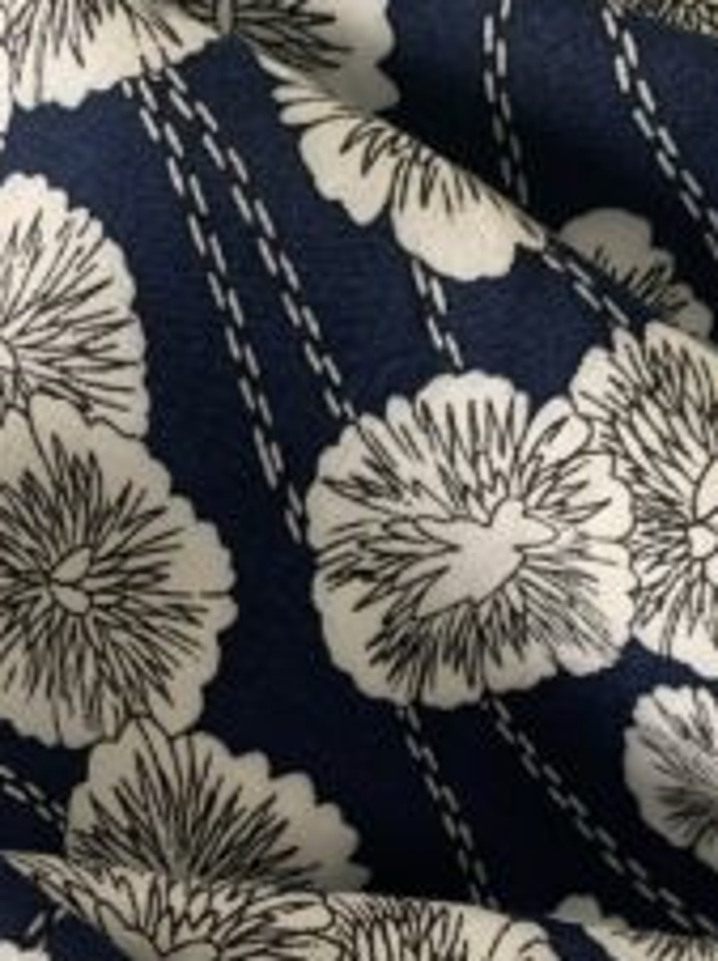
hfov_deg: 24.6
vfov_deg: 30.8
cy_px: 918
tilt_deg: -76.8
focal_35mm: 59
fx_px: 1635
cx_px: 238
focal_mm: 4.25
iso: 400
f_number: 1.8
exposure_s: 1/53
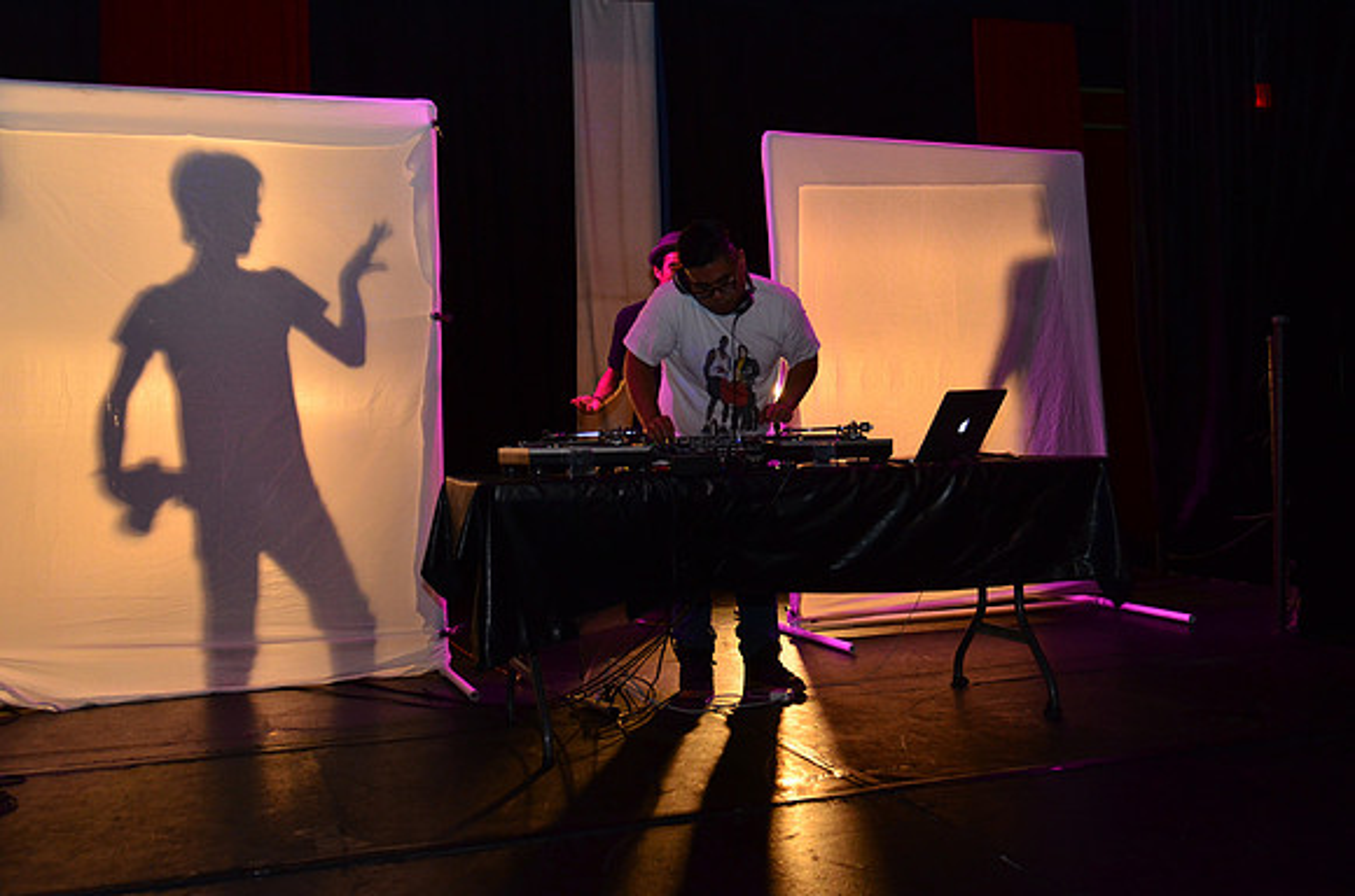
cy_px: 448
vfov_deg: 36.7
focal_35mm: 36
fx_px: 1352
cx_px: 678
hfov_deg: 53.2
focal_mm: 24
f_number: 3.5
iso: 1250
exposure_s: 1/160
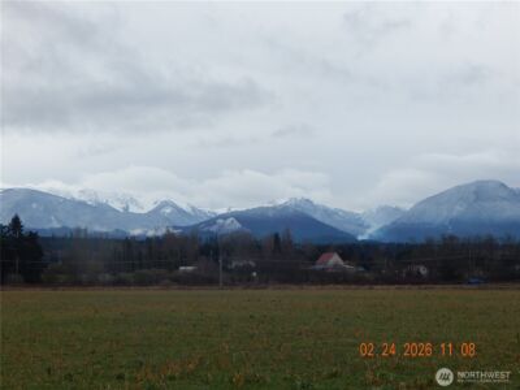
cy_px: 195
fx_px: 1127
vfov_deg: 19.6
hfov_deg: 26.0
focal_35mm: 75
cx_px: 260
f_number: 4.2
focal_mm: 13.5
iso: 125
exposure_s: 1/800
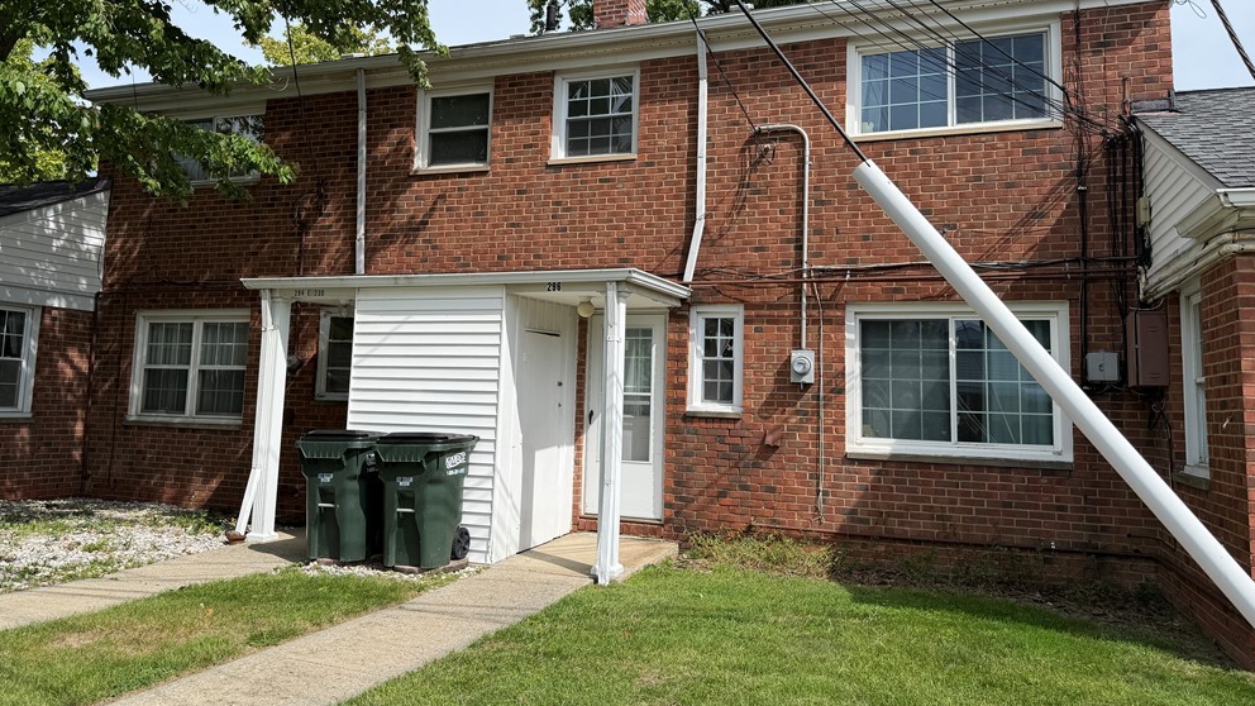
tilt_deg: +6.8
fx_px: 898
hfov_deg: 69.9
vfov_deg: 42.7
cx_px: 614
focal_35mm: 27
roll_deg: -2.4
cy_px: 291
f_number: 1.78
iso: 80
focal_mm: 6.76
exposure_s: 1/4167
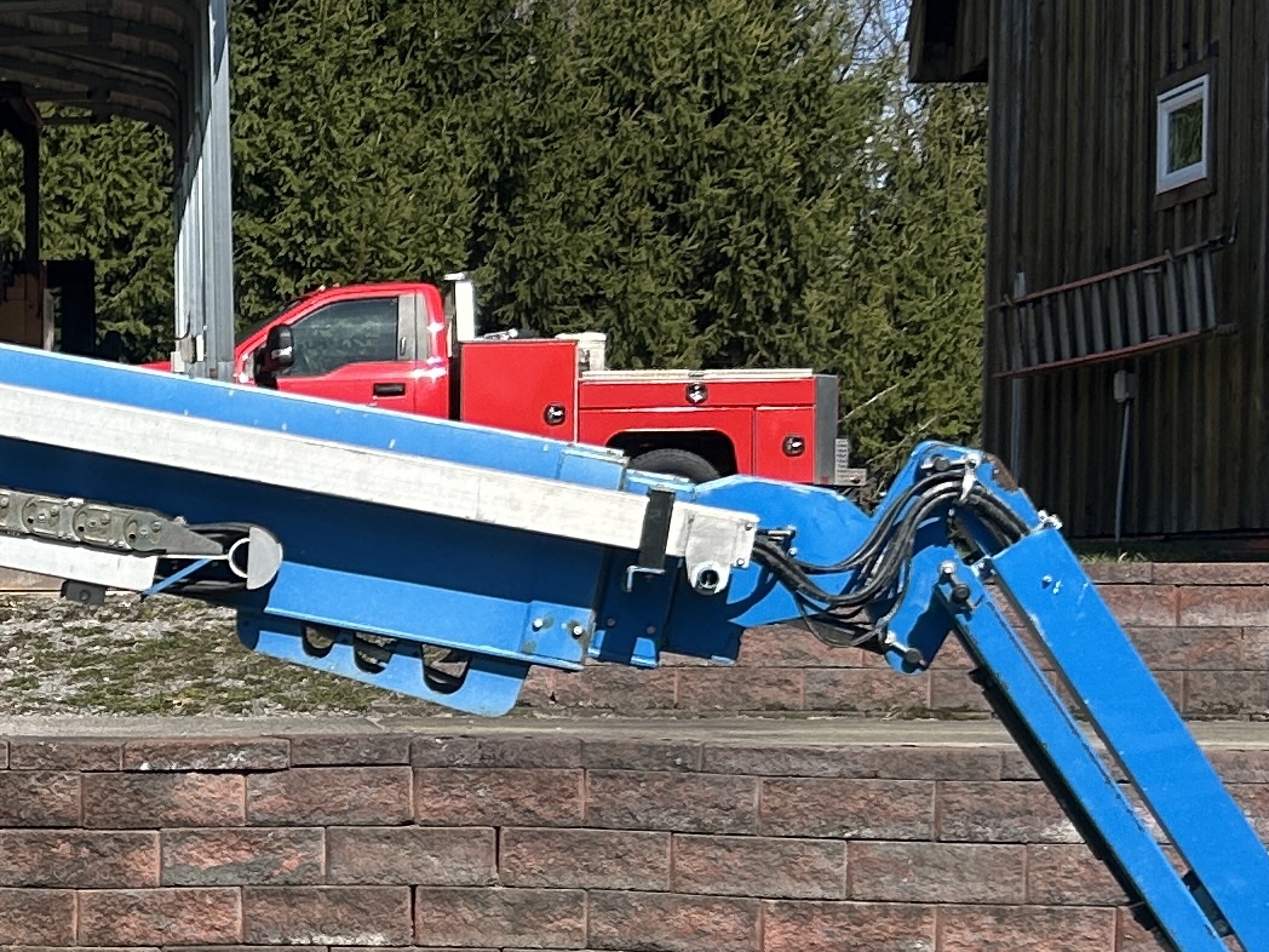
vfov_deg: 14.7
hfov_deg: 18.5
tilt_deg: +4.2
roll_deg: -2.7
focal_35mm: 100
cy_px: 729
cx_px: -291
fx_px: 3666
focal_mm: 5.7
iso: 50
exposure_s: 1/3831
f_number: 1.5
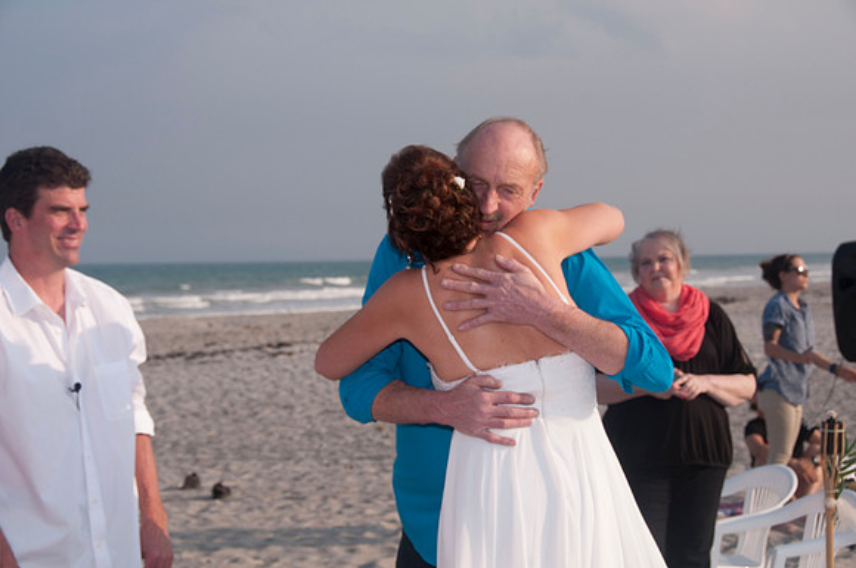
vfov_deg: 18.1
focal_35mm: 75
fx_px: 1781
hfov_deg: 27.0
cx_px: 428
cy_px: 284
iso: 100
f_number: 9
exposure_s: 1/250
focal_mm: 50
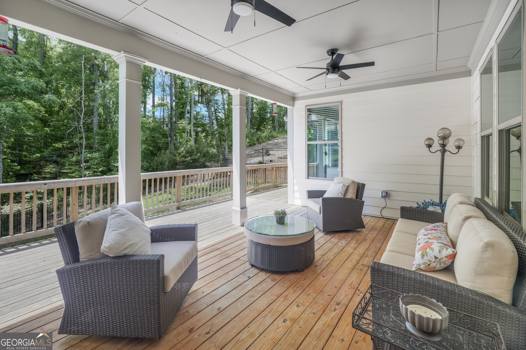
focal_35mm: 16
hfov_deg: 96.7
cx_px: 263
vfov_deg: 73.7
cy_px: 175
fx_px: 234
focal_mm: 16
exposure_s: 1/50
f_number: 8
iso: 320
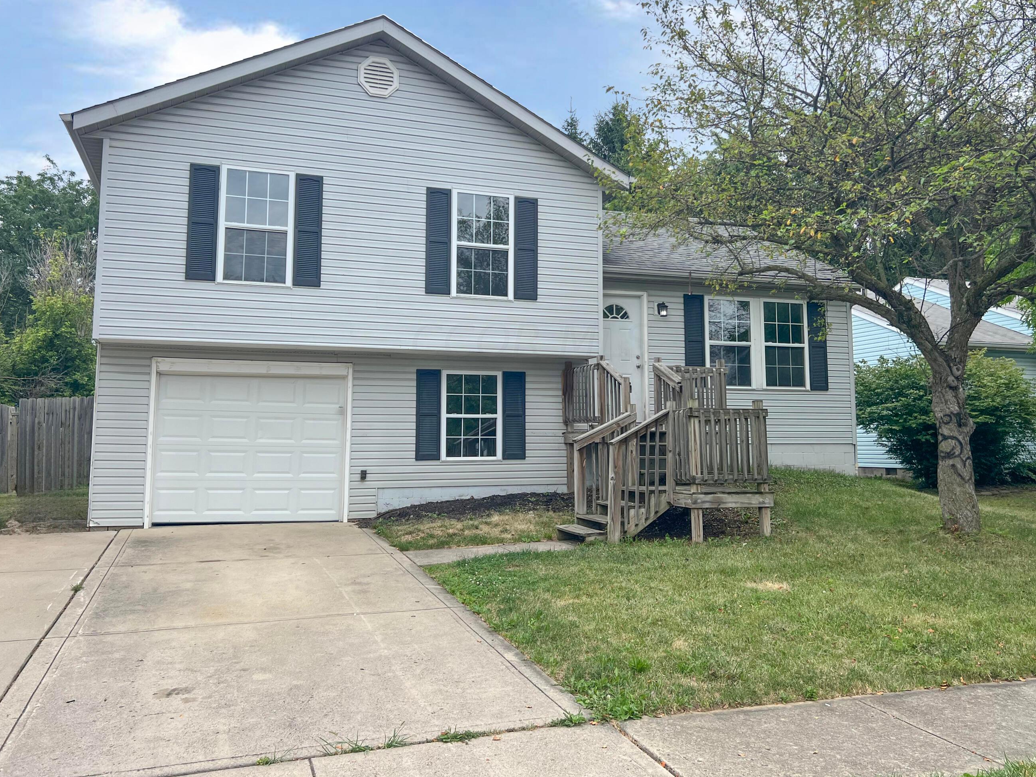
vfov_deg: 46.7
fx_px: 898
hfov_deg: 60.0
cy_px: 339
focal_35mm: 30
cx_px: 531
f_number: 1.5
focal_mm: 5.7
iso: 50
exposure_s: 1/3257
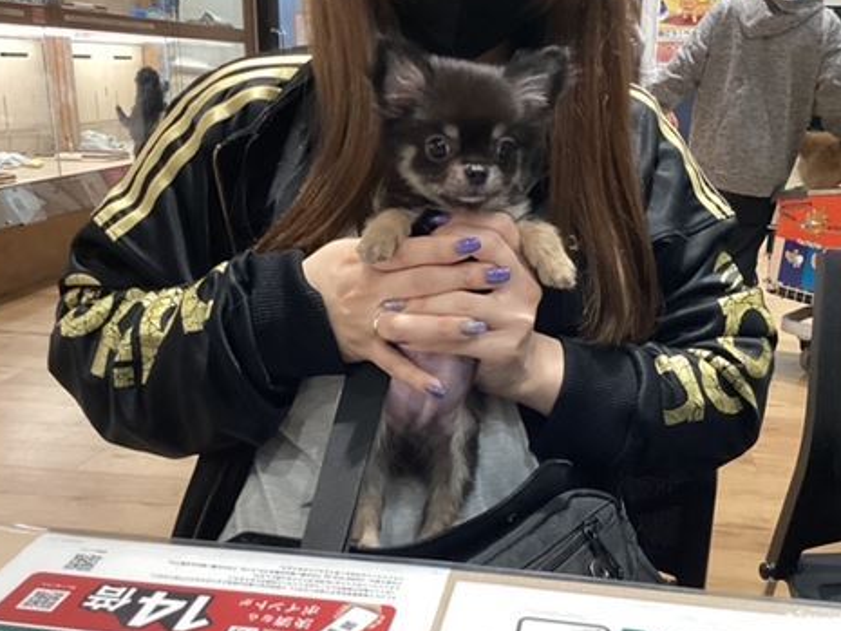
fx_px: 972
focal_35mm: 40
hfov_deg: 46.7
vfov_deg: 35.8
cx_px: 459
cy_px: 381
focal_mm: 3.3
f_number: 2.4
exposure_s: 1/60
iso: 125
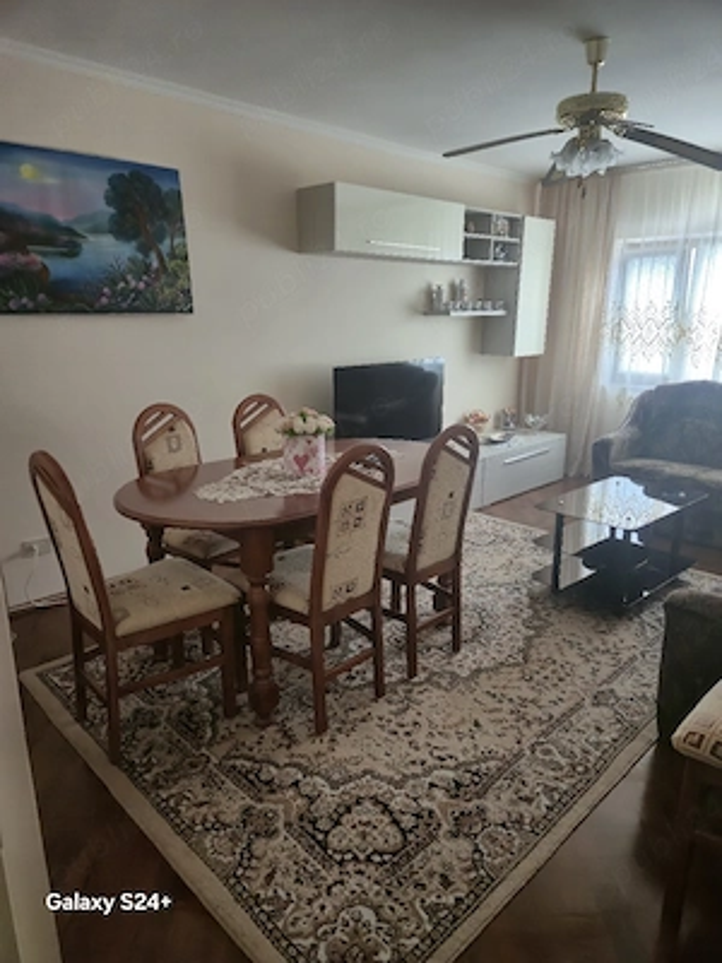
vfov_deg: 73.9
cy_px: 482
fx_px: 640
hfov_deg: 58.9
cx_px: 361
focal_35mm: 23
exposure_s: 1/50
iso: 400
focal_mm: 5.4
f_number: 1.8
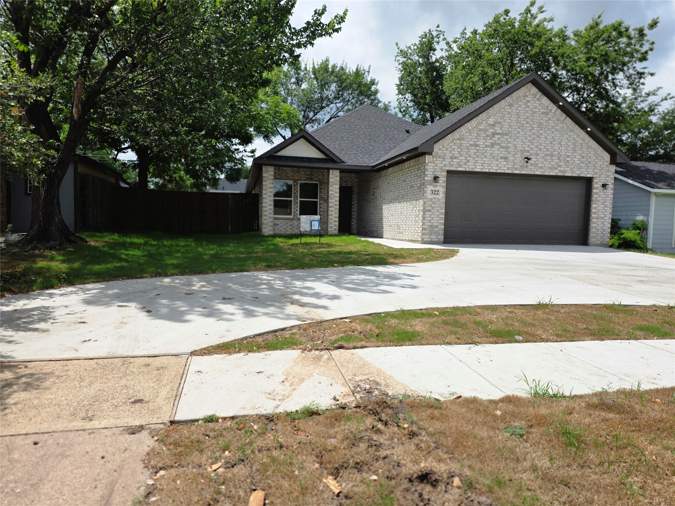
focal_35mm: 23
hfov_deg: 73.9
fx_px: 448
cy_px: 253
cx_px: 338
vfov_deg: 58.9
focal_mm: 6.25
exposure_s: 1/7626
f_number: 1.7
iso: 80
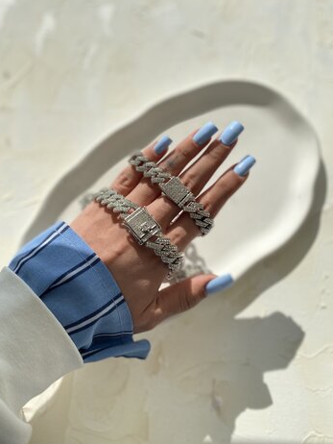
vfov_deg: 59.7
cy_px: 190
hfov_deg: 46.8
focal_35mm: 30
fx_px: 384
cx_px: 162
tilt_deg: -68.7
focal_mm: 4.25
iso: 32
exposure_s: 1/3040
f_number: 1.8
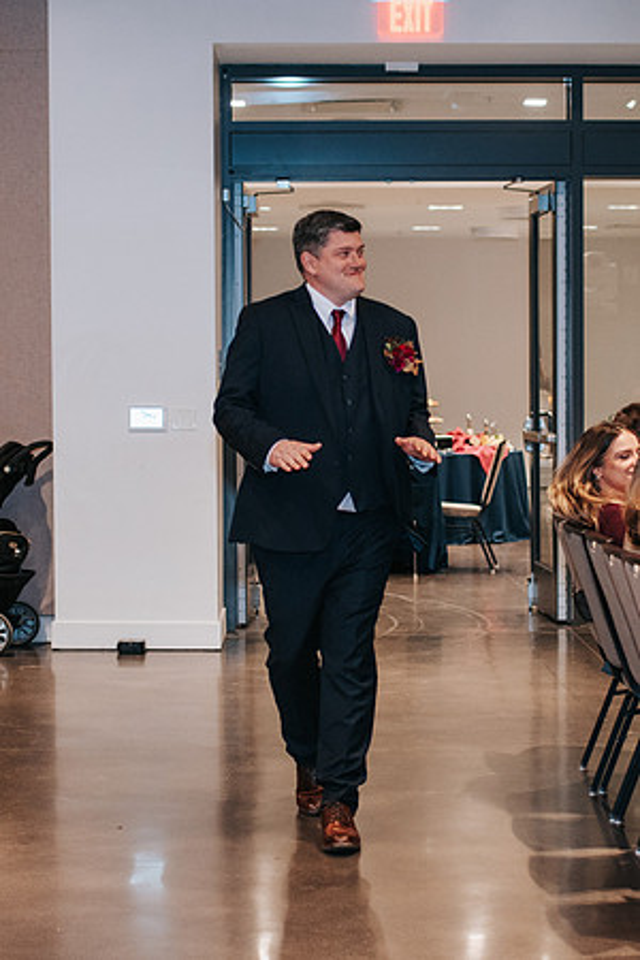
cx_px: 343
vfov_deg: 25.2
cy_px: 480
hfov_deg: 17.0
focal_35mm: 81
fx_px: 2147
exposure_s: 1/200
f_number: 2
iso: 800
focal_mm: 35
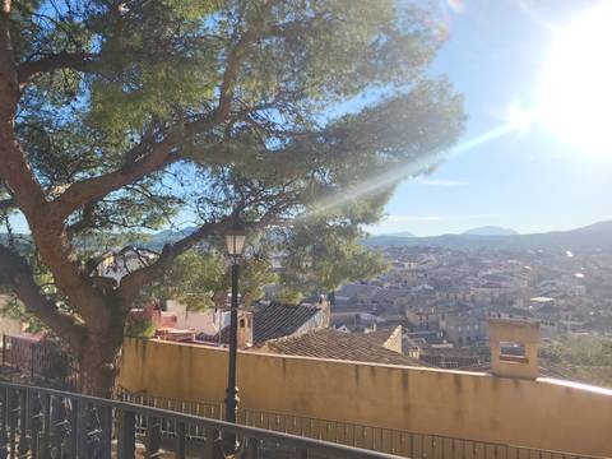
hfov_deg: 67.3
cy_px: 230
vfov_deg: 53.1
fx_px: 460
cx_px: 306
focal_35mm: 26
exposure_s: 1/2797
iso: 40
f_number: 1.8
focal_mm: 5.4
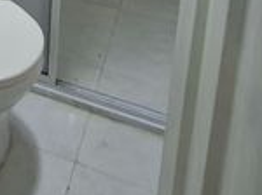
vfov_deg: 17.6
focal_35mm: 58
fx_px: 438
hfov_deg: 31.1
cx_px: 6
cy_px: -197
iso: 160
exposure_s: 1/40
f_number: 2.2
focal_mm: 1.74
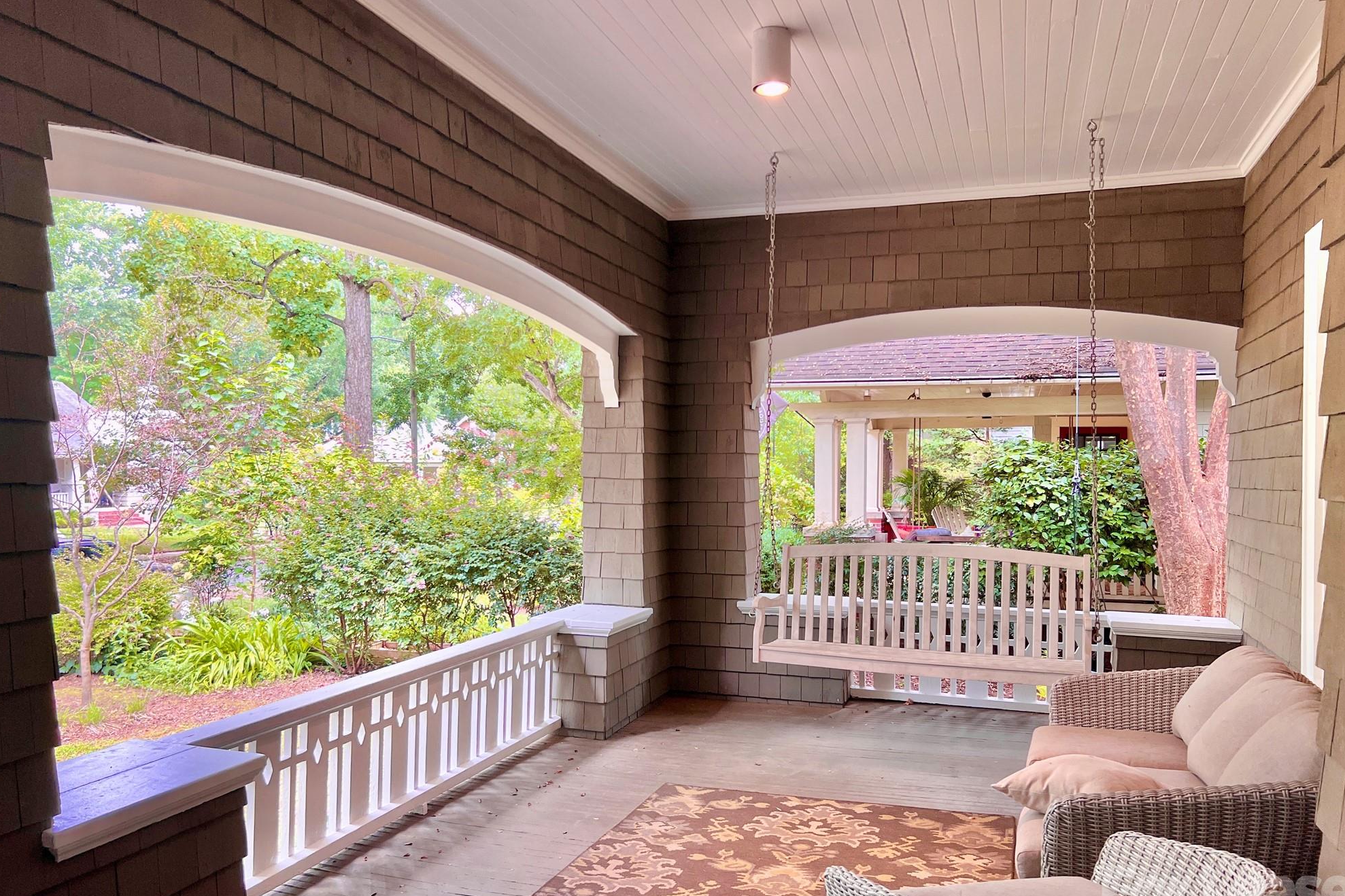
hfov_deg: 65.5
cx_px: 667
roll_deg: -0.1
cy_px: 477
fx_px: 1046
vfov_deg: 46.4
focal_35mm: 28
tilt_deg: -0.5
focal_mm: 5.7
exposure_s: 1/120
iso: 80
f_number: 1.5
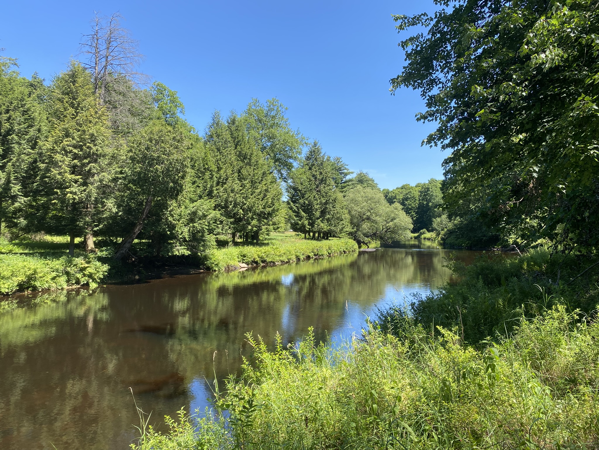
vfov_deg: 53.1
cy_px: 225
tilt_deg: +0.8
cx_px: 300
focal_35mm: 26
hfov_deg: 67.3
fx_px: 450
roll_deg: +0.6
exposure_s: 1/877
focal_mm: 4.25
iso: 32
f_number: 1.8
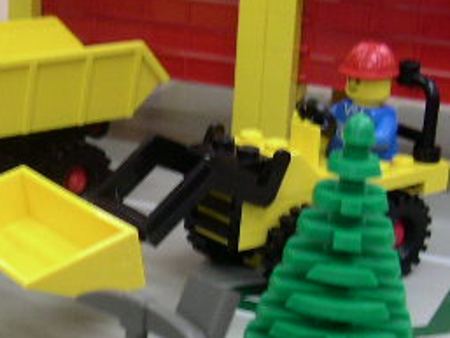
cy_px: 242
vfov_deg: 16.0
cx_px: 100
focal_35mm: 92
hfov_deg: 21.1
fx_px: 1197
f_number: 2.8
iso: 100
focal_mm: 5.7
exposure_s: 1/20
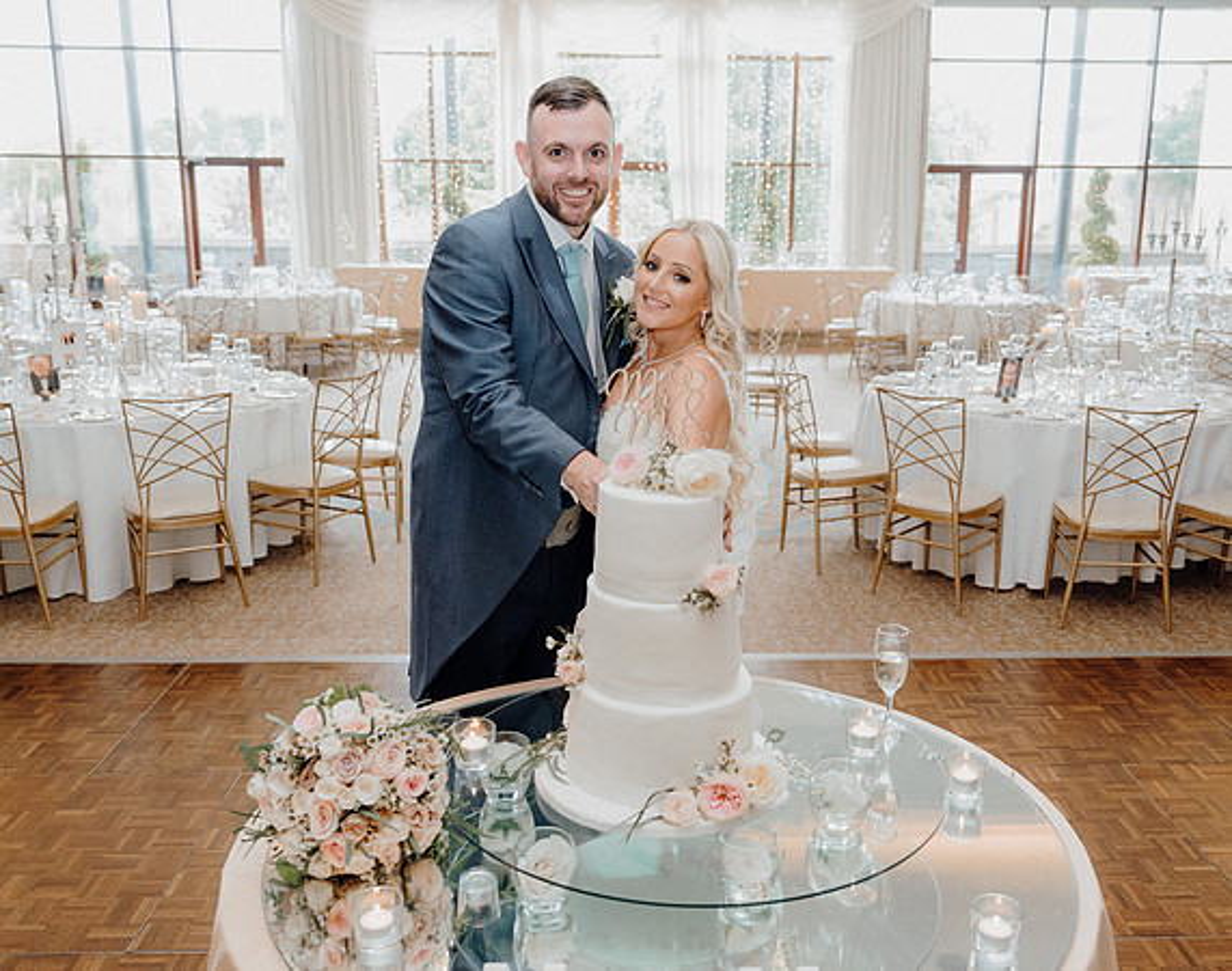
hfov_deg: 53.8
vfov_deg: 43.6
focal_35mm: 33
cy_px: 486
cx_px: 652
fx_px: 1213
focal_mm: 30
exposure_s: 1/200
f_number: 3.5
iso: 2500
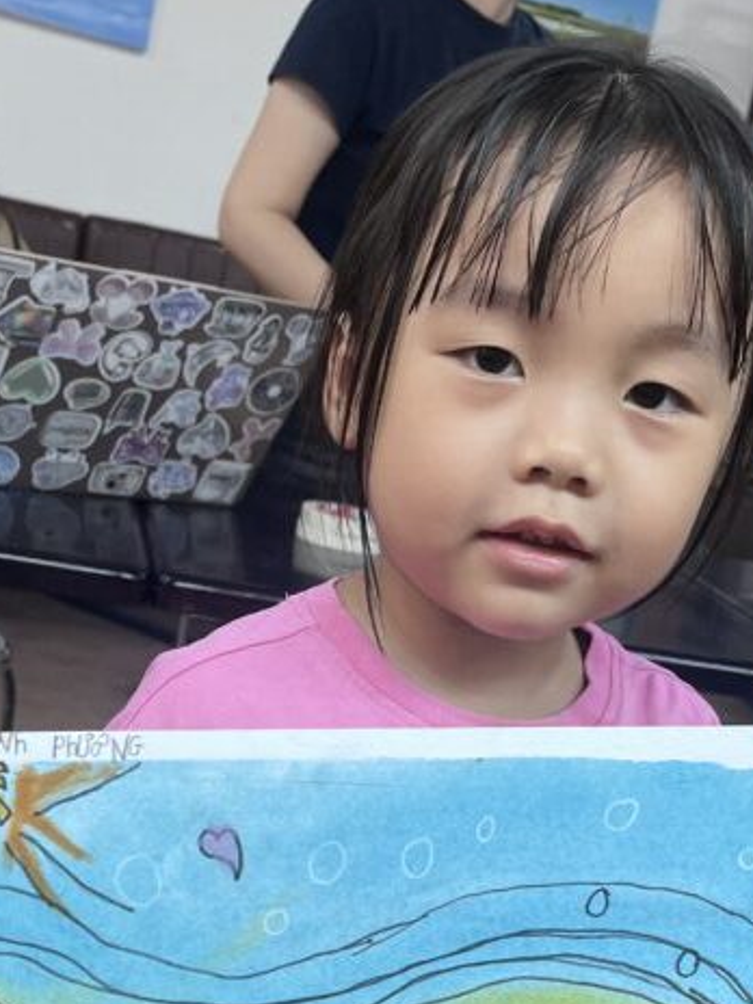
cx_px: 420
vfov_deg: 33.7
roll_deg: -12.4
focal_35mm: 56
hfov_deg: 26.1
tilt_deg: -15.4
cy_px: 749
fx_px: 1624
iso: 80
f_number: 1.6
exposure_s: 1/121
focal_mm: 5.1
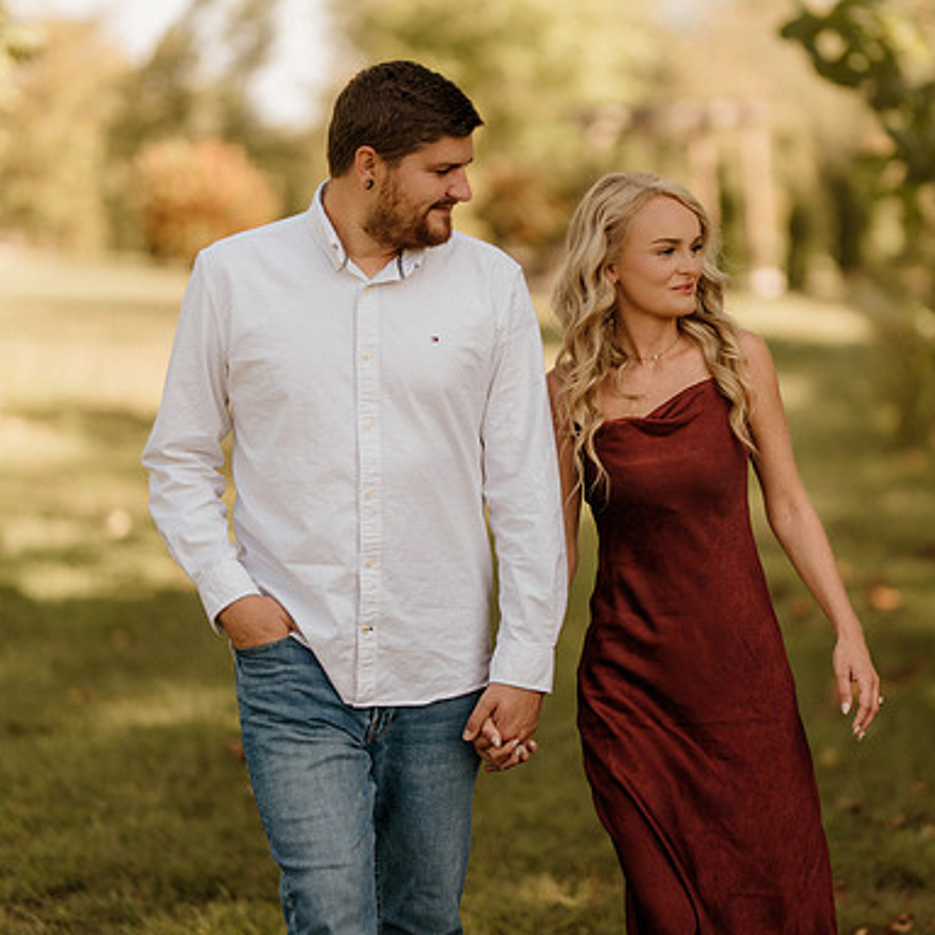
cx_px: 553
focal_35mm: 109
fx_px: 3331
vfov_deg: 16.0
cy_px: 469
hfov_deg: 16.0
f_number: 1.4
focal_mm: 85
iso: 200
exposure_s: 1/1250
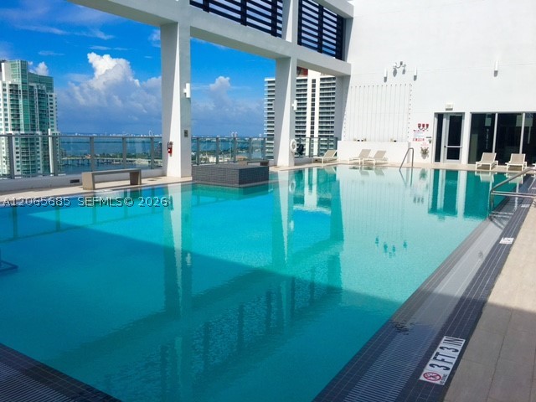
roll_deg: -0.5
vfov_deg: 48.2
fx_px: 449
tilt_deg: -6.6
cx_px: 268
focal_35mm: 29
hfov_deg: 61.7
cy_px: 201
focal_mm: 4.15
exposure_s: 1/3663
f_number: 2.2
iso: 25
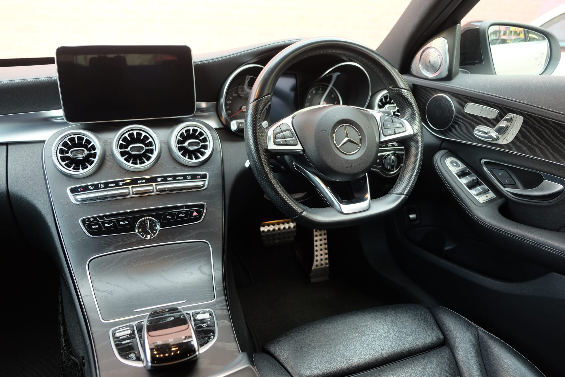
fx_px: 424
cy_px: 188
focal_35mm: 27
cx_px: 282
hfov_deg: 67.4
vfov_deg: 47.9
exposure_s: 1/42
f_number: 2.8
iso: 400
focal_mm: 18
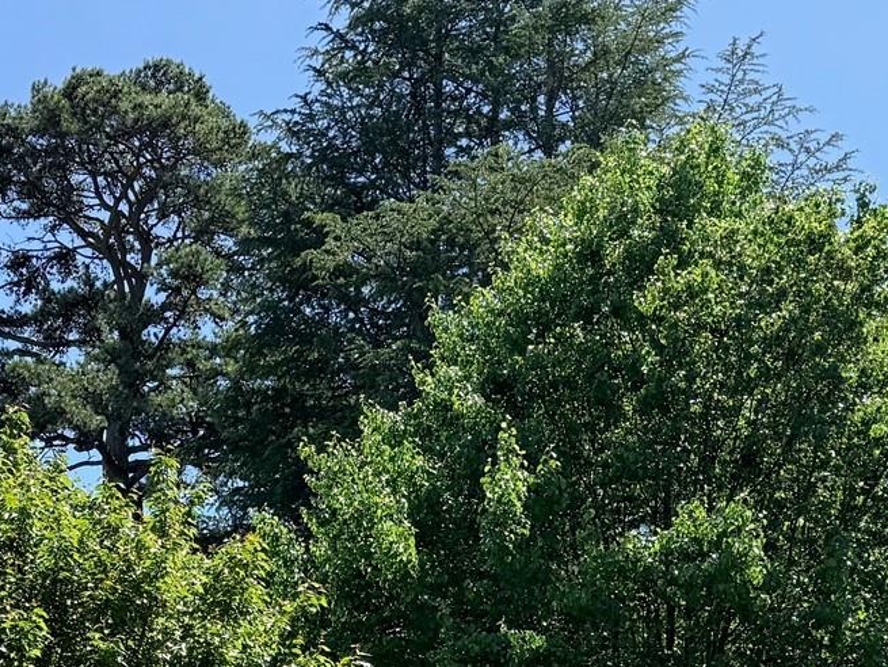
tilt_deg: +5.5
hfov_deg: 25.5
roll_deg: -1.9
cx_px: 164
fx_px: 1925
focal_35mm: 75
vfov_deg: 17.9
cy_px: 953
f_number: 1.78
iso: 80
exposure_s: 1/2445
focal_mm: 6.76
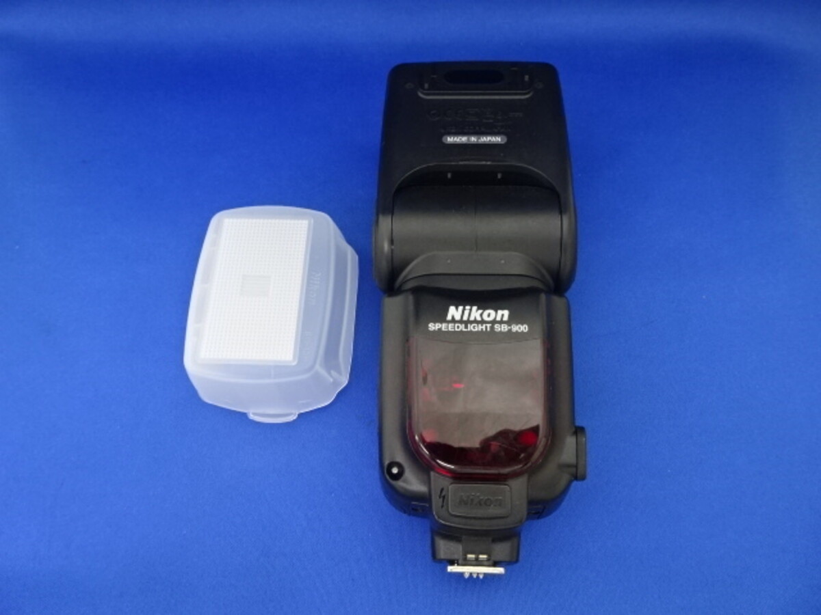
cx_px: 410
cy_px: 308
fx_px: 569
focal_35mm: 24
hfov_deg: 71.6
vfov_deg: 56.8
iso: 500
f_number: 3.5
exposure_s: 1/30
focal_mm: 4.1
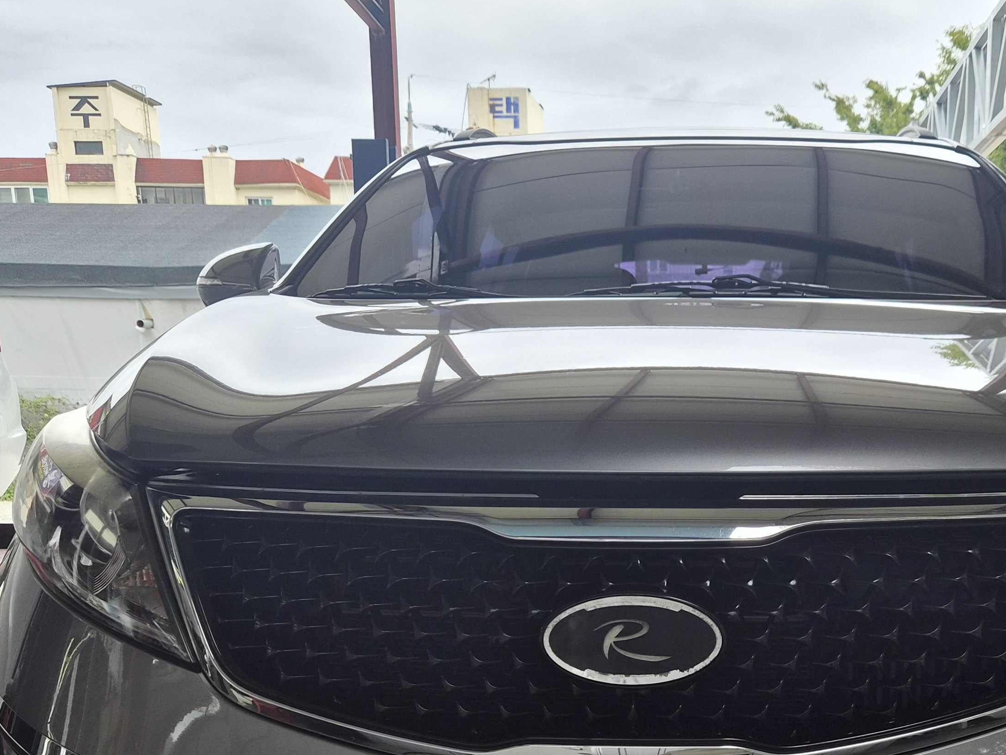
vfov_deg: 32.8
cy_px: 661
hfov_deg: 44.0
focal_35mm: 42
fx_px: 1221
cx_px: 685
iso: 80
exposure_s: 1/736
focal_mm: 5.4
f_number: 1.8
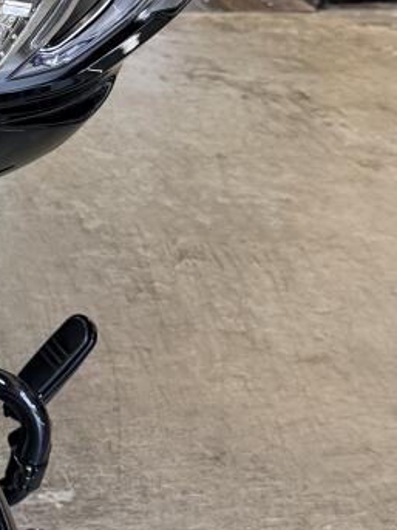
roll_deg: -0.4
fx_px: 1607
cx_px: -242
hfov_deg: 13.1
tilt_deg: -17.6
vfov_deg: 18.5
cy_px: 79
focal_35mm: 105
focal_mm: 6.76
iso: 200
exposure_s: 1/60
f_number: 1.78
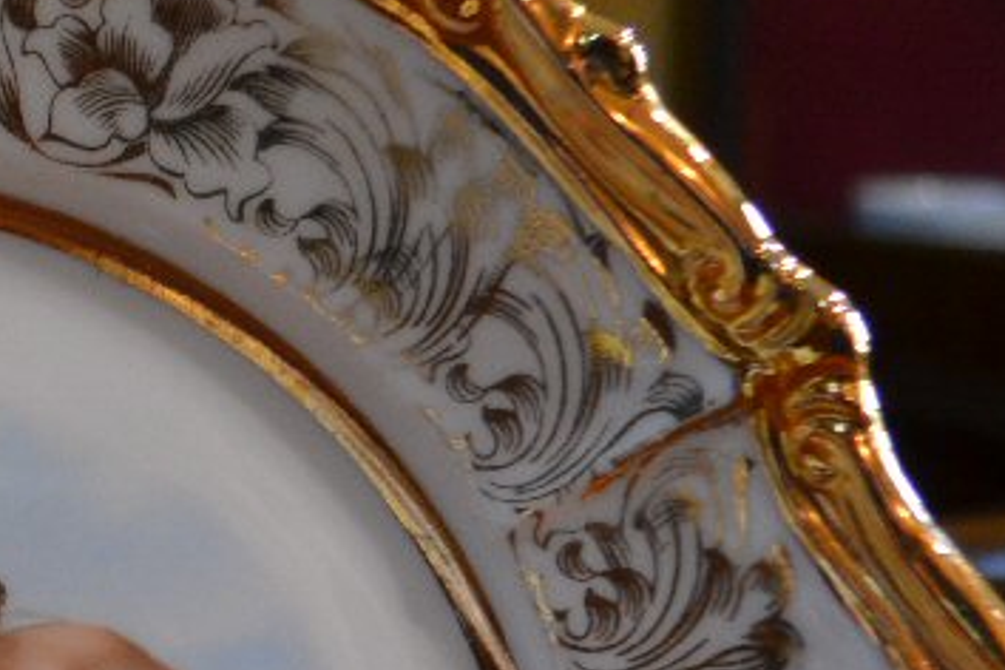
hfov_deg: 15.9
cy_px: 920
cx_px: 31
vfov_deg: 10.5
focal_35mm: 127
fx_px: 3545
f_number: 3.8
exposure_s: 1/60
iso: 640
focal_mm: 20
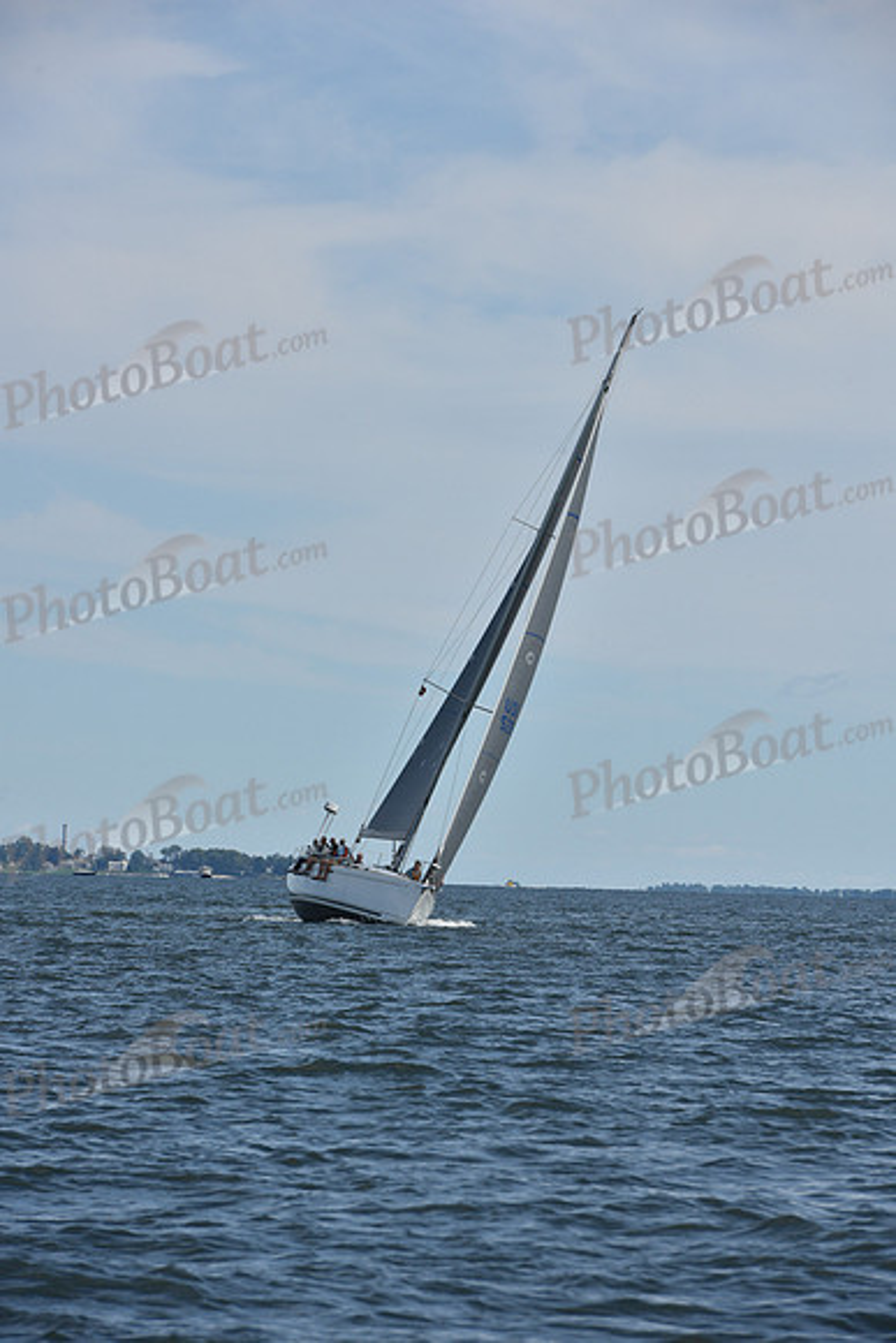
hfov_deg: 6.9
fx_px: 7462
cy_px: 672
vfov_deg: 10.3
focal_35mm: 200
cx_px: 448
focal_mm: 200
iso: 320
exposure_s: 1/1000
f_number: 11
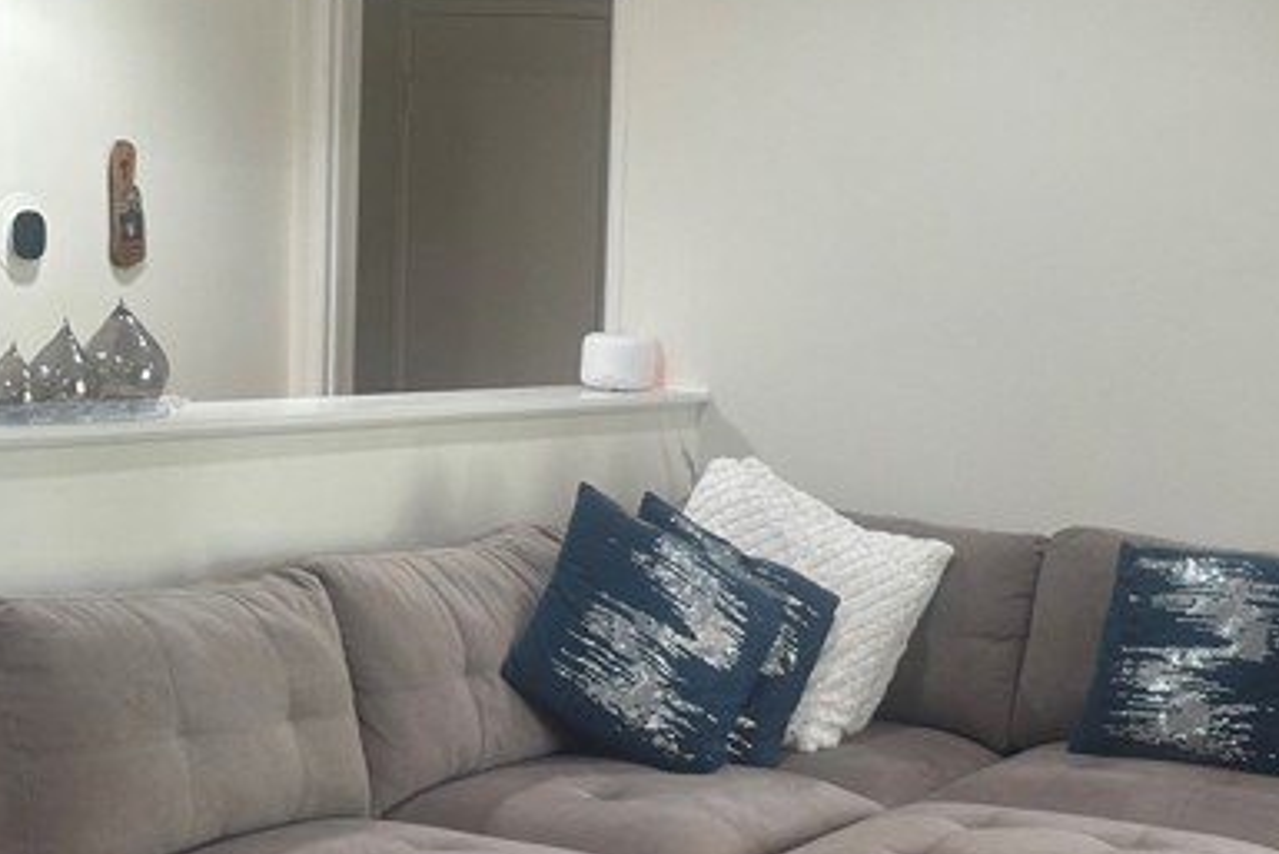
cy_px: 588
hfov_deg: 24.3
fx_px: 2950
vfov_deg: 16.4
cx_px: 924
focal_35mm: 83
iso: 160
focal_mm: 6.86
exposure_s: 1/60
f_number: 1.78
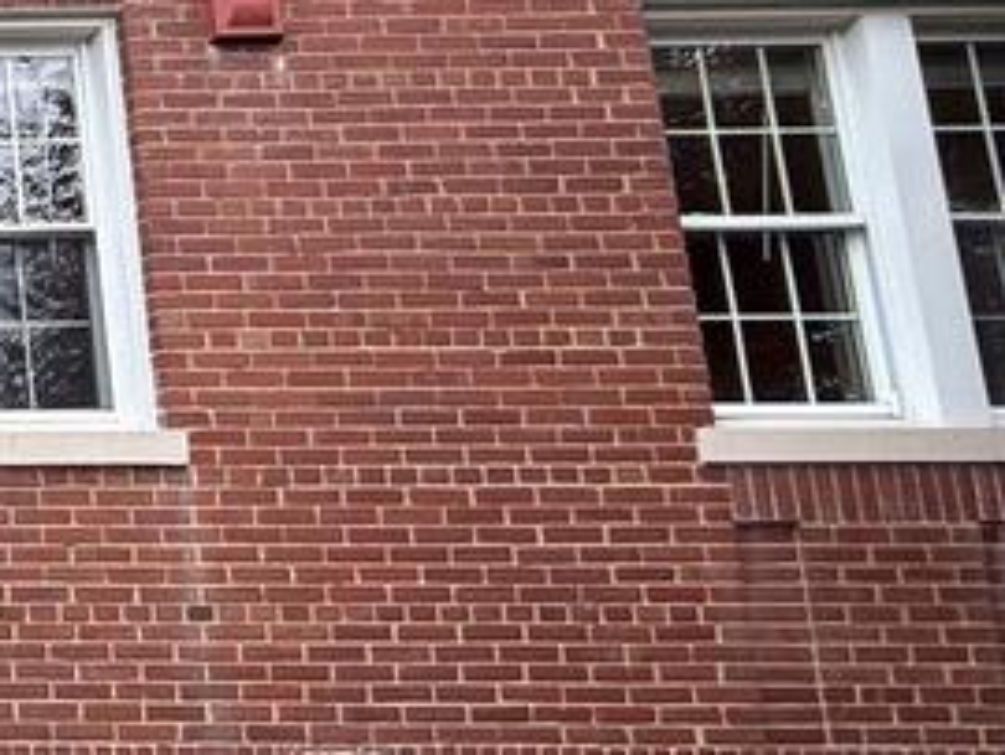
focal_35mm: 53
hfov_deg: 20.8
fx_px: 1540
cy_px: 554
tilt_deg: +9.8
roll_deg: -0.2
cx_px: -893
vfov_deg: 27.2
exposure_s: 1/211
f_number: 2.2
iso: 50
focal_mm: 2.22
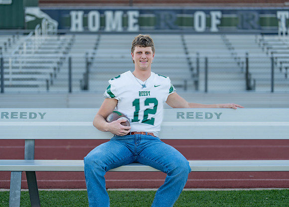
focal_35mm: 57
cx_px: 145
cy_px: 97
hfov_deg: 34.4
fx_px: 467
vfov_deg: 24.9
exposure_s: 1/2000
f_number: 1.2
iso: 100
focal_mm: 50
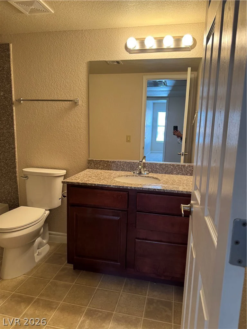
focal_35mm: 24
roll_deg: -2.4
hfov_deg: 56.8
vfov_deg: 71.6
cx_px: 124
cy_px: 164
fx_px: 228
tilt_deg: -9.0
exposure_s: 1/60
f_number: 1.78
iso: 250
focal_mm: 6.76
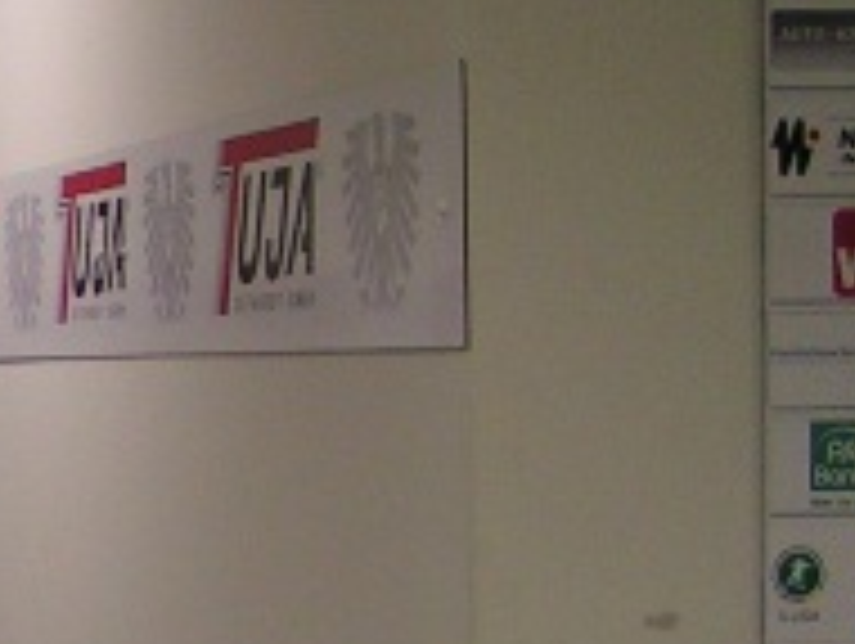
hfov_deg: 11.4
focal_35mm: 160
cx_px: -742
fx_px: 3957
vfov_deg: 9.3
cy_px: 549
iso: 100
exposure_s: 1/40
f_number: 2.8
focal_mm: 5.8
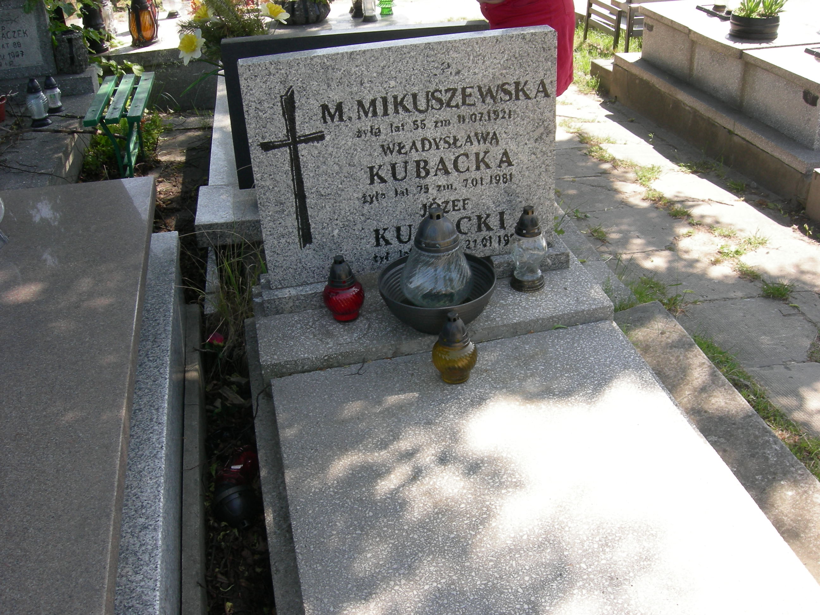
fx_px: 853
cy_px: 308
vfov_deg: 39.7
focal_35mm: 36
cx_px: 410
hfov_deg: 51.4
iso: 64
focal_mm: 7.5
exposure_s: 1/110
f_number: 4.8
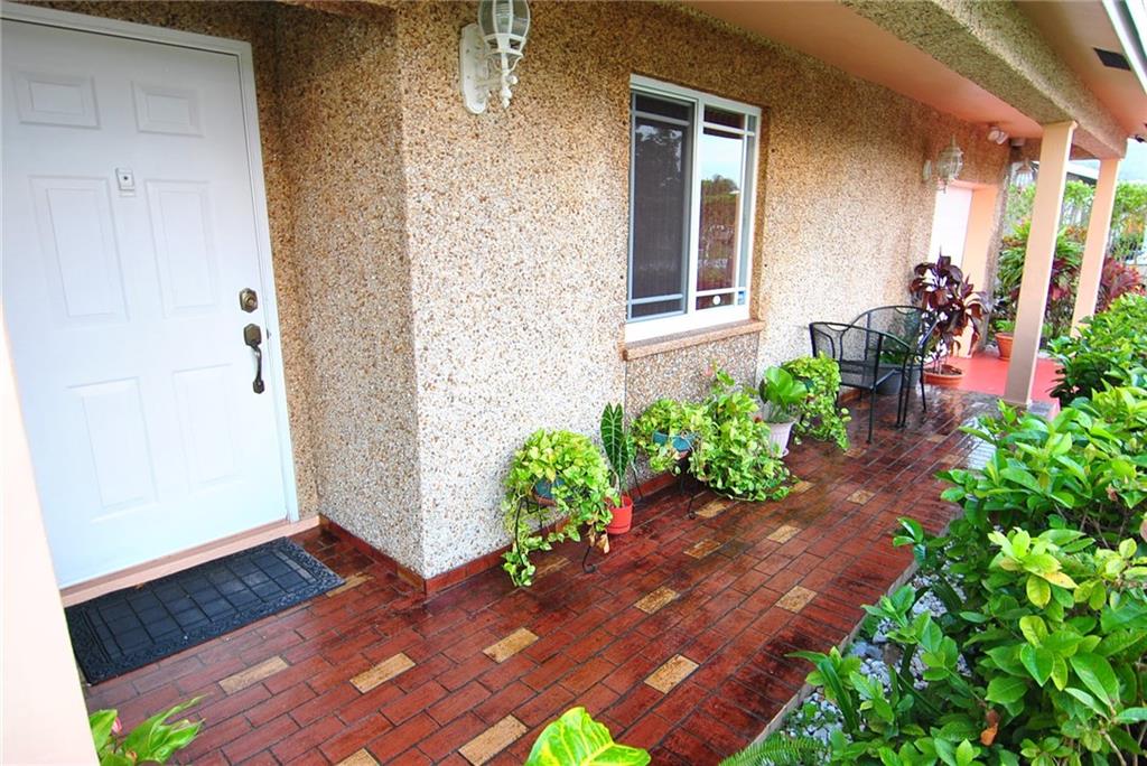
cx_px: 574
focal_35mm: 21
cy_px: 383
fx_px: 669
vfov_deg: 59.6
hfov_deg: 81.2
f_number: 7.1
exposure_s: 1/1.3
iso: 200
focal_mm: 14
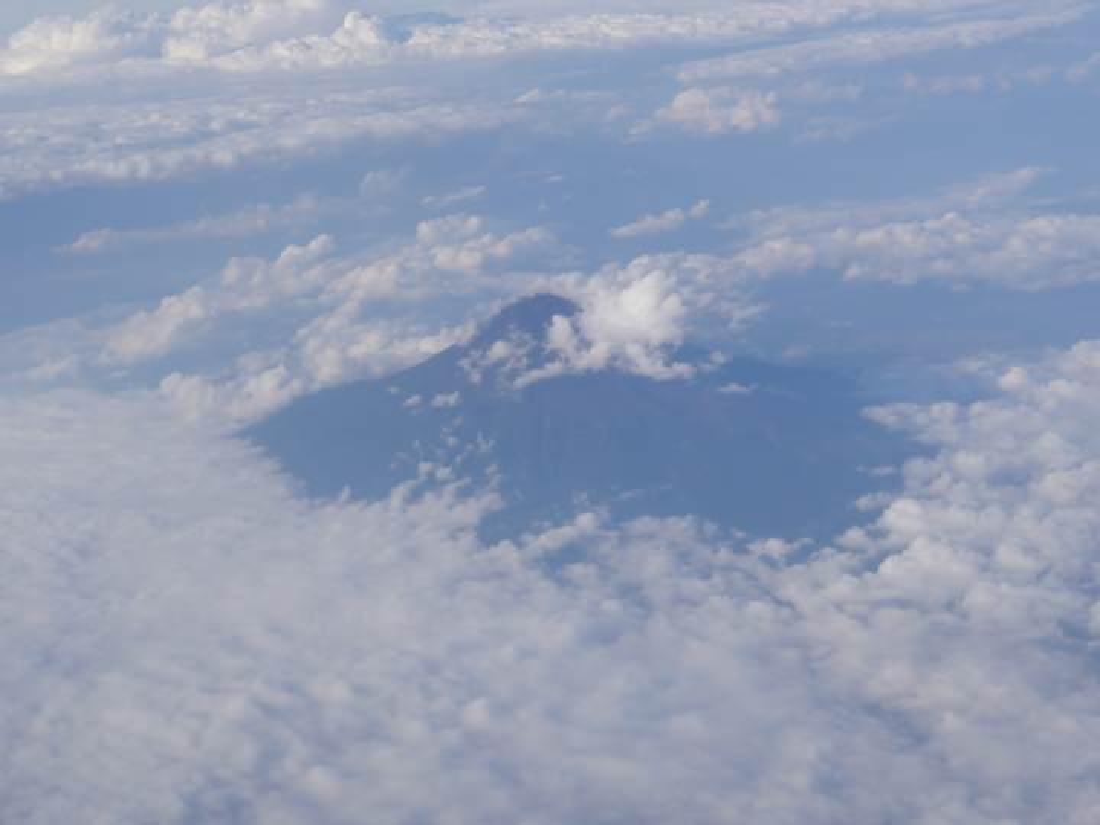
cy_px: 412
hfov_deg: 24.4
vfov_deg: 18.4
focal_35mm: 80
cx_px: 550
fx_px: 2542
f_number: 3.2
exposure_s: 1/3200
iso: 160
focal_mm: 20
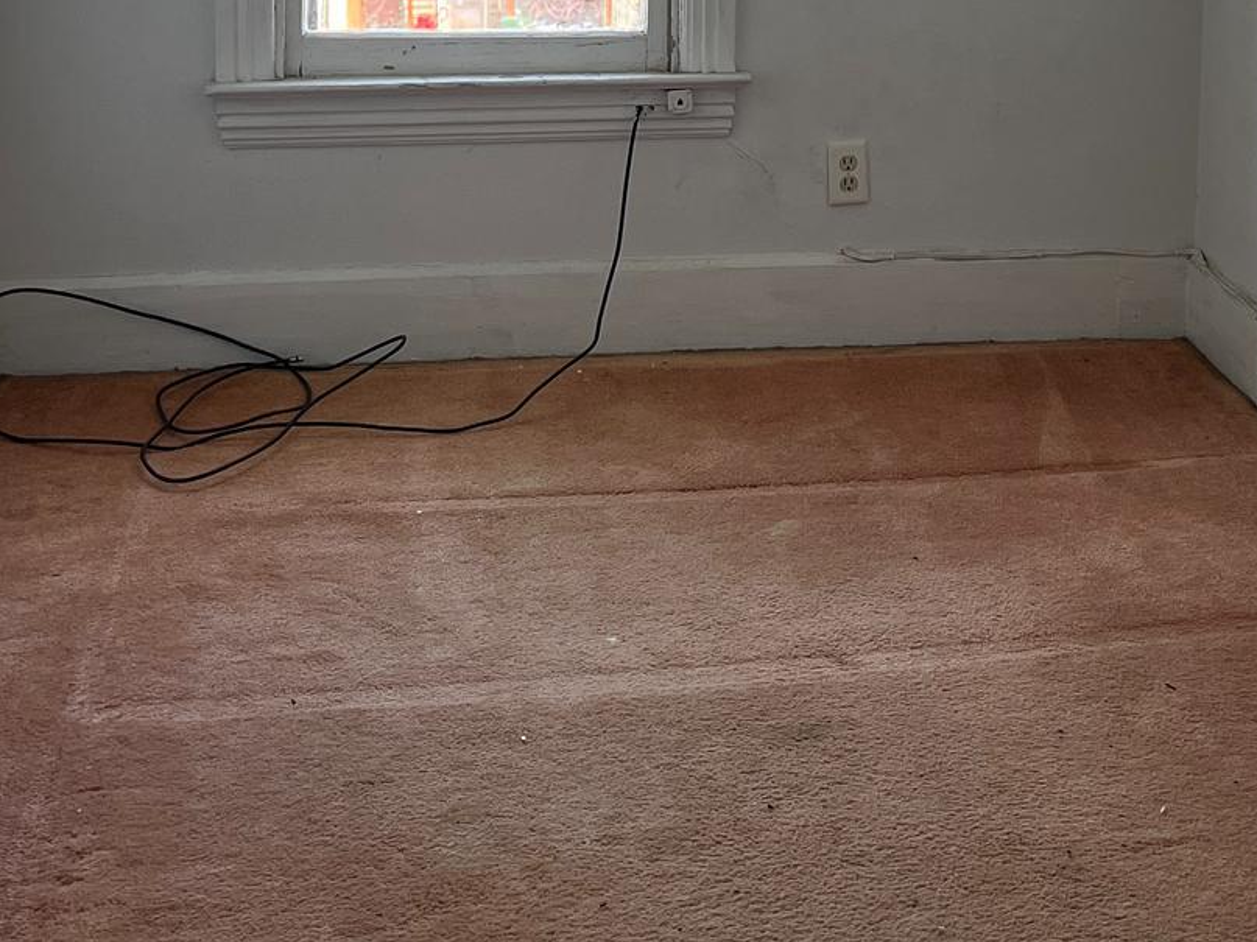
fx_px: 2396
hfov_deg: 28.9
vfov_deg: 20.9
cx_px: 947
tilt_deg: -5.8
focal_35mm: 66
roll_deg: -1.7
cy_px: -151
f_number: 1.6
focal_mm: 5.1
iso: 80
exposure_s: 1/121
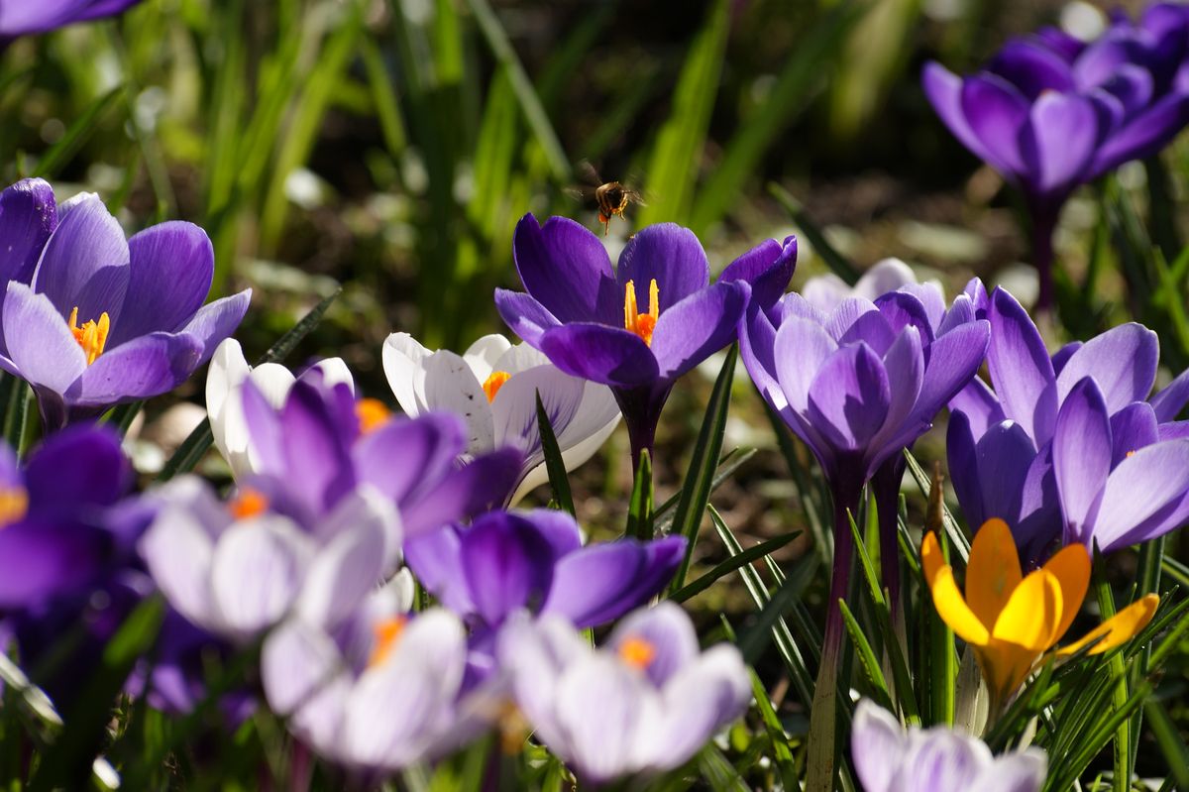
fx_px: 9904
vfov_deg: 4.6
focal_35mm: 300
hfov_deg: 6.9
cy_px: 396
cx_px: 594
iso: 100
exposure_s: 1/320
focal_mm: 200
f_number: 8
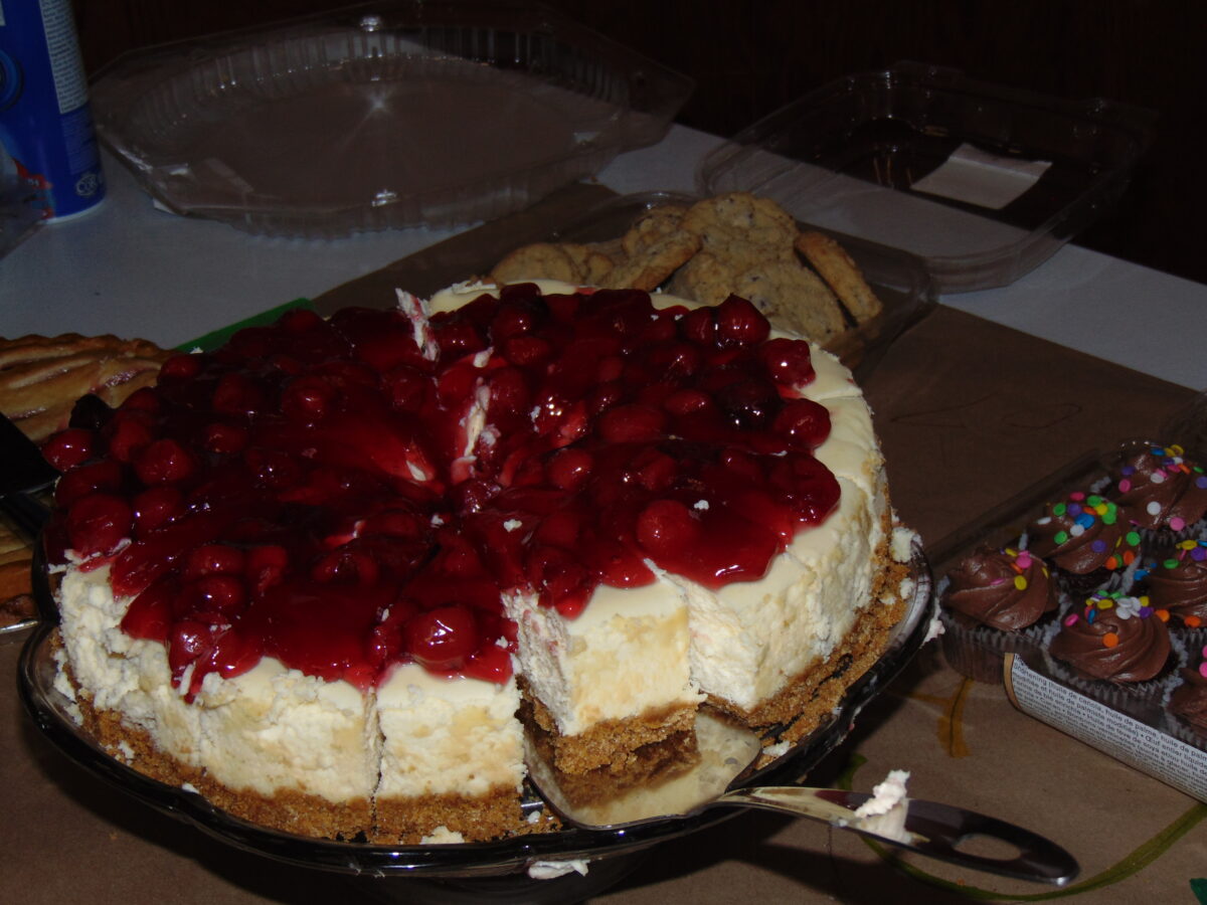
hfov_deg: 32.2
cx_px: 604
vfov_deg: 24.4
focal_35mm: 60
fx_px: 2092
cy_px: 452
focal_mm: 10.8
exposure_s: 1/60
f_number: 3.6
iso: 80
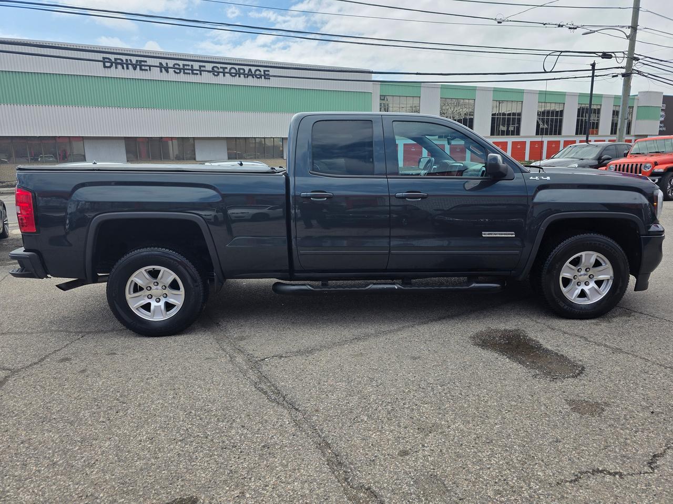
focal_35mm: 23
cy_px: 252
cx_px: 336
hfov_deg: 73.9
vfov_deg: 58.9
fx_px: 447
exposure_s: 1/5778
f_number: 1.7
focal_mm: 6.3
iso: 80
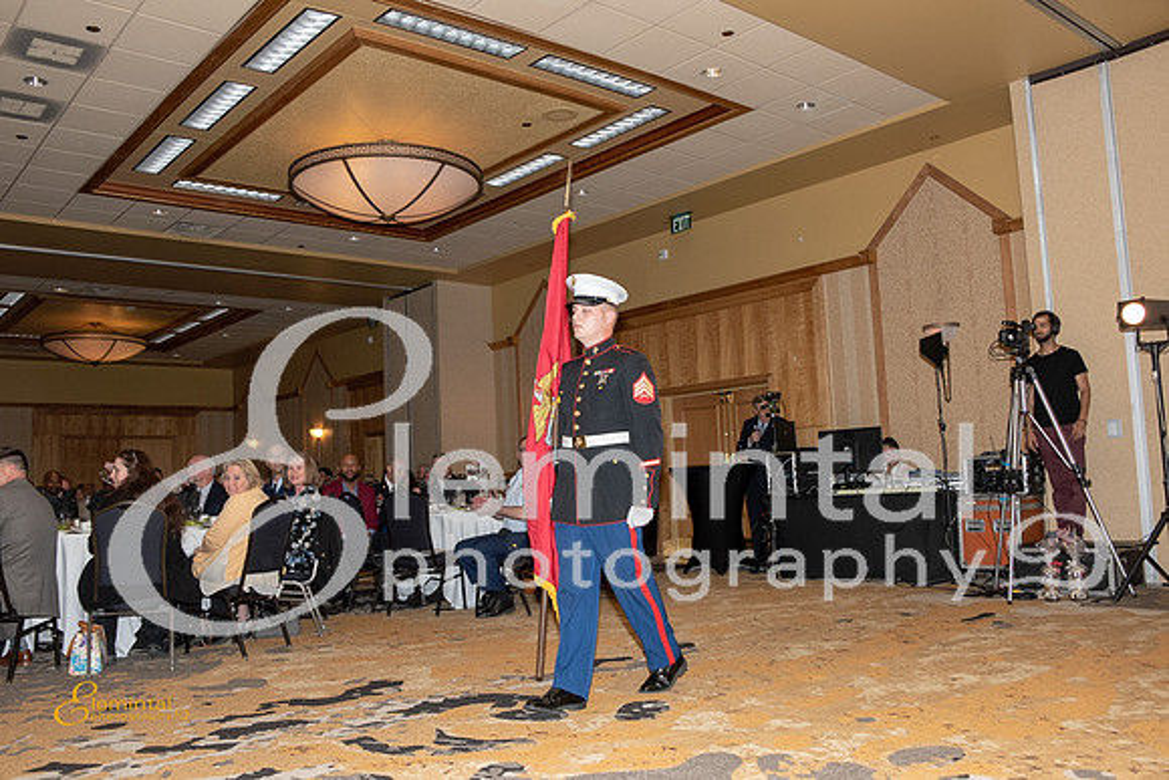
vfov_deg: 46.4
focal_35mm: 28
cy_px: 390
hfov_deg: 65.5
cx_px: 584
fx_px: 909
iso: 1250
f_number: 8
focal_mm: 28
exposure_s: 1/60
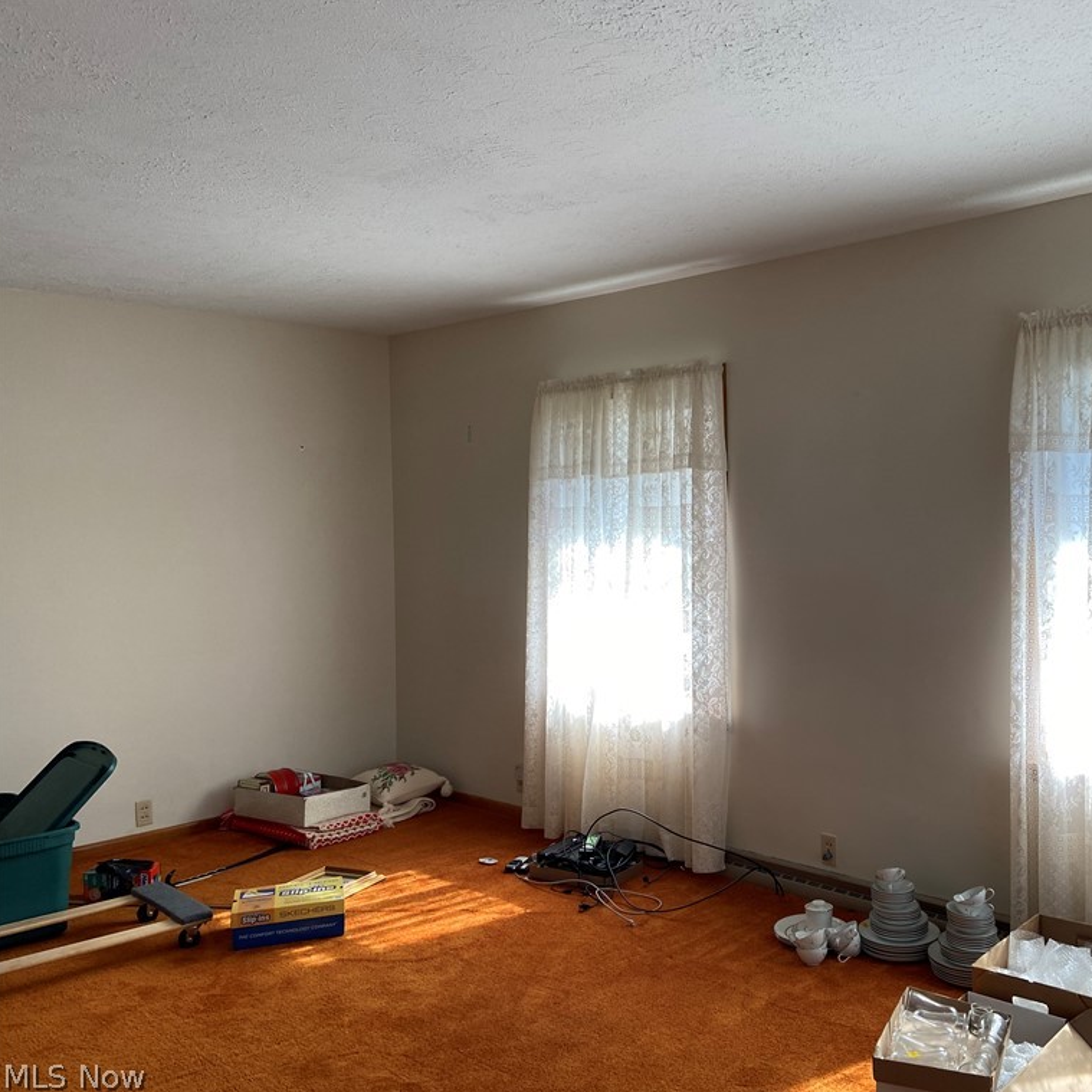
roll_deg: +0.4
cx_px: 732
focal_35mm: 31
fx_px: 1106
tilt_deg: -0.9
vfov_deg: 52.5
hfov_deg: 51.5
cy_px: 548
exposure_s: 1/120
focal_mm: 4.25
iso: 50
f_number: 1.8
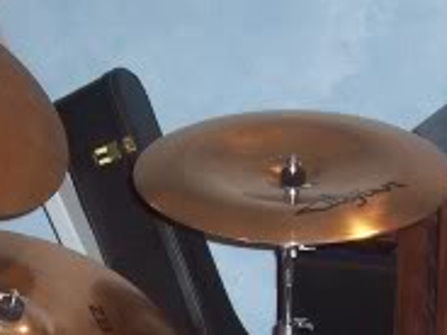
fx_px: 1640
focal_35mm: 127
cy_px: 421
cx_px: 44
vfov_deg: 11.4
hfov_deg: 15.3
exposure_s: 1/60
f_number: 3
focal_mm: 7
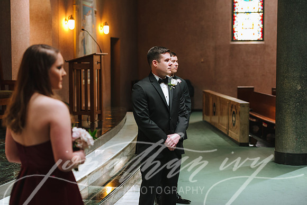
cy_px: 102
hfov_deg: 28.8
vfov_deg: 19.5
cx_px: 154
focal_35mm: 70
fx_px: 597
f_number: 2.8
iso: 4000
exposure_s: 1/160
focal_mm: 70
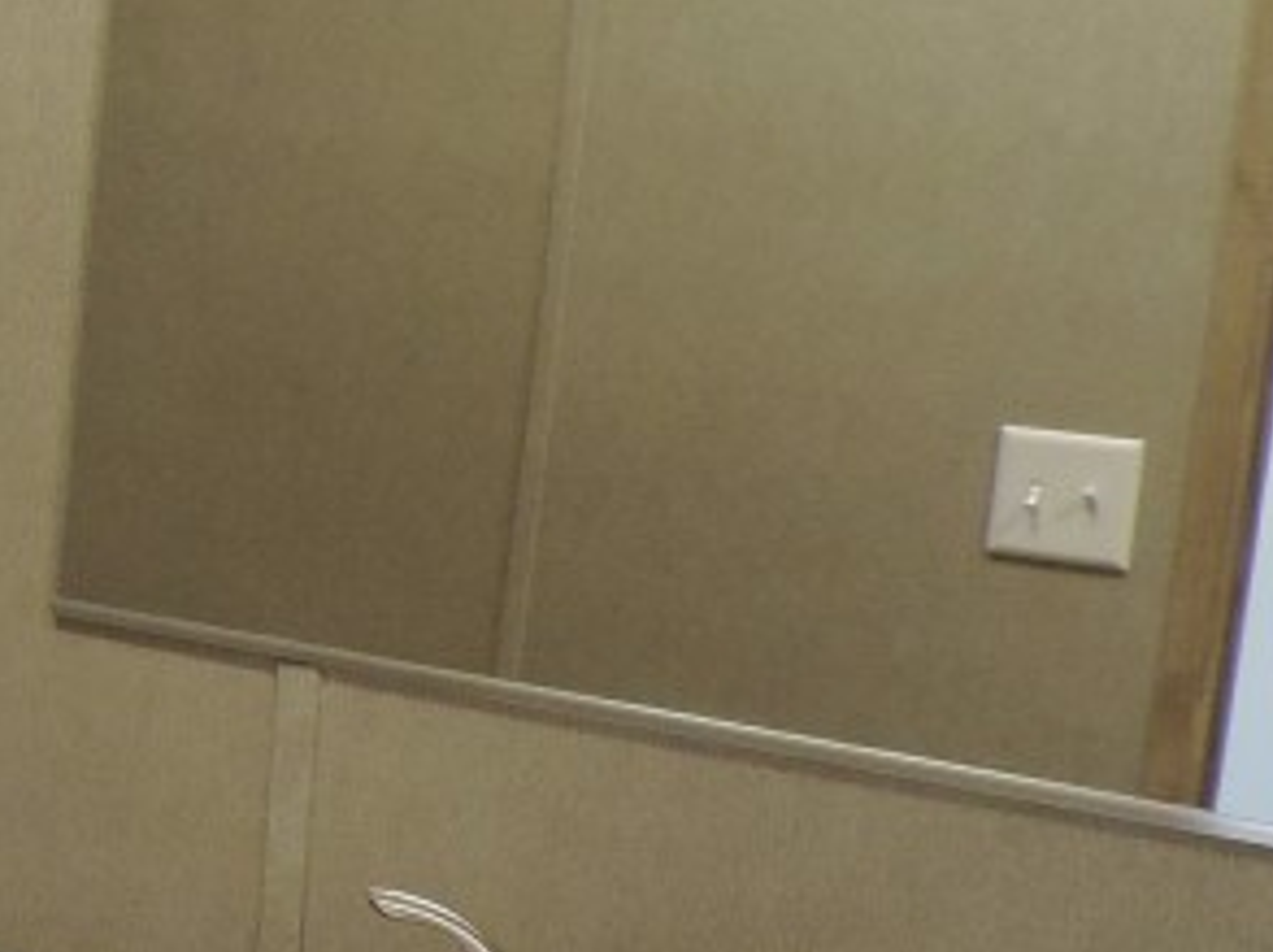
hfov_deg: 19.3
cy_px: 435
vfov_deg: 17.5
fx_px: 3085
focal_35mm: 84
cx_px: -812
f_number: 3
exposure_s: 1/30
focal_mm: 4.3
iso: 400
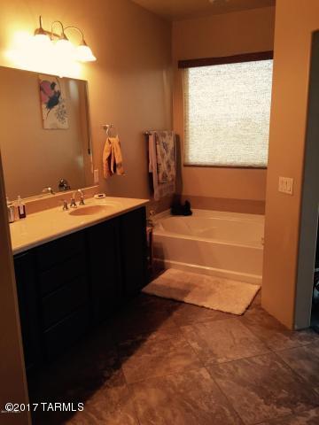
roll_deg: +0.8
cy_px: 212
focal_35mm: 29
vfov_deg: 61.7
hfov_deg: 48.2
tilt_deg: -12.6
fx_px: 356
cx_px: 160
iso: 100
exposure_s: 1/30
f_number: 2.2
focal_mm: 4.15
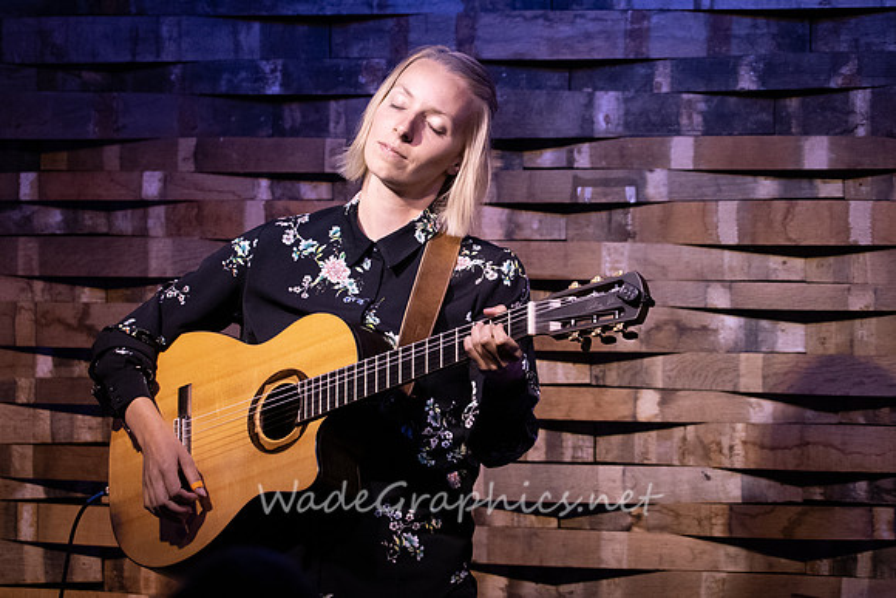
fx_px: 7716
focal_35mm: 310
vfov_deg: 4.4
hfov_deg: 6.6
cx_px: 430
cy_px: 255
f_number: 6.3
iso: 6400
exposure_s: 1/125
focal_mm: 240
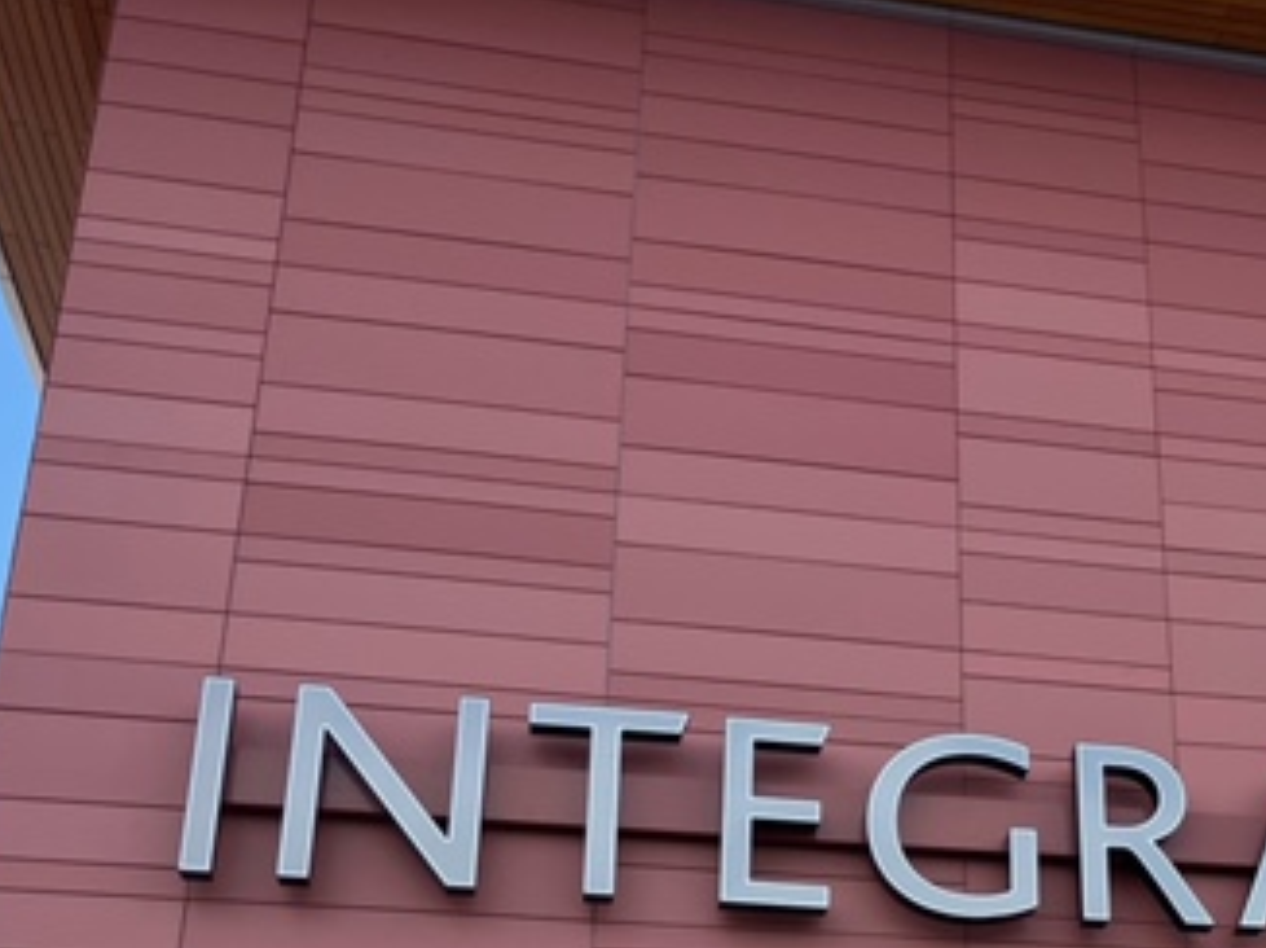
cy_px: 921
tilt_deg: +22.5
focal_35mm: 55
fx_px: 2010
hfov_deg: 33.6
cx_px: 1068
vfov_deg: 25.4
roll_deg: +1.4
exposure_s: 1/747
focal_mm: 3.99
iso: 32
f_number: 1.8
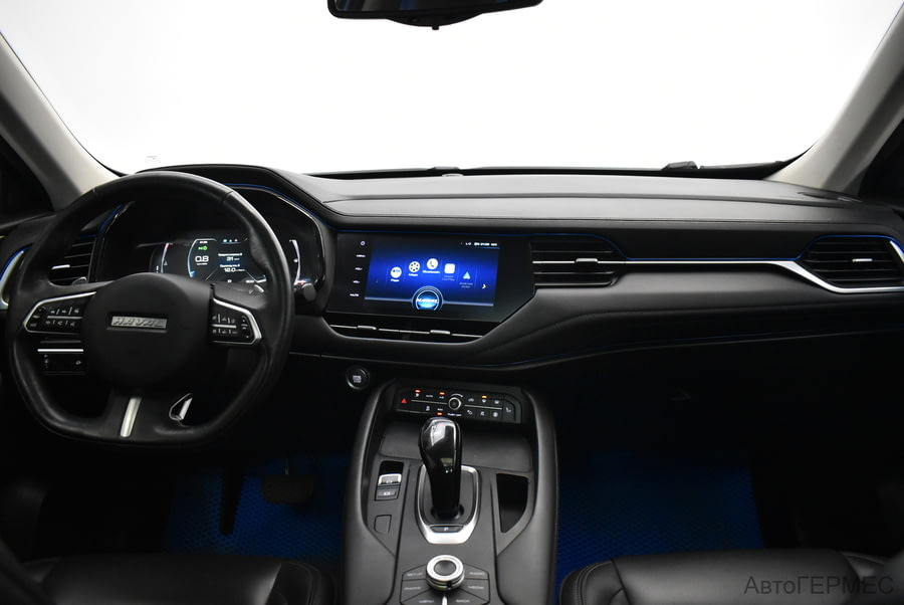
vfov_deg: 48.0
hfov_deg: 67.3
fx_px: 679
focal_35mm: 27
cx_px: 452
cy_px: 302
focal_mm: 18
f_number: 3.5
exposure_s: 1/80
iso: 3200
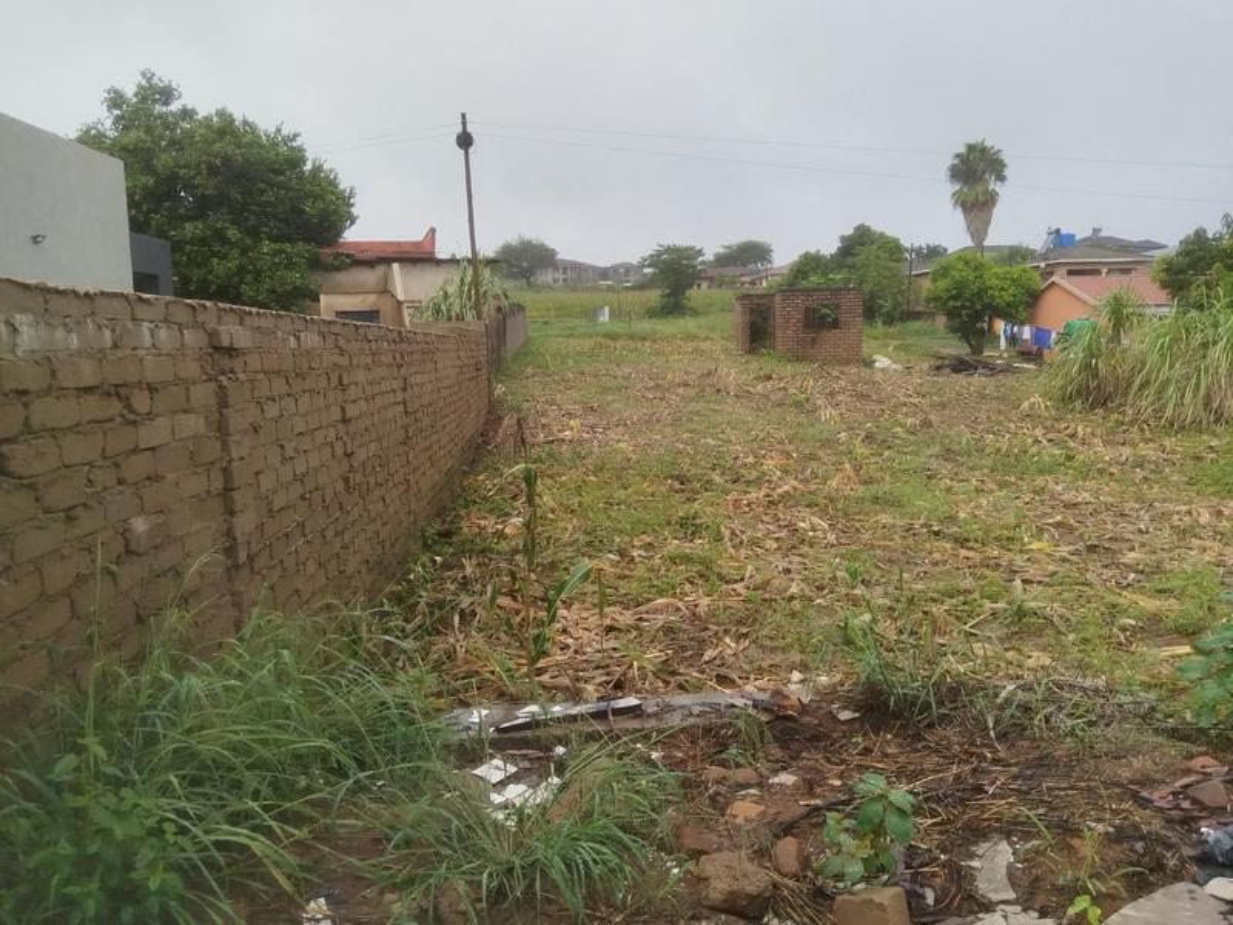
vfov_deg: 53.1
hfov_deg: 67.3
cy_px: 462
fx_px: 926
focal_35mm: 26
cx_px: 616
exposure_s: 1/1315
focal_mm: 4.95
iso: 100
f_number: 1.9
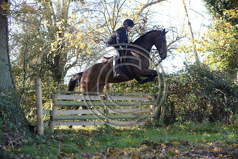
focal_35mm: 70
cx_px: 119
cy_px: 80
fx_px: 462
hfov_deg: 28.9
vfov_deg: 19.4
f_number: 3.2
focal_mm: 70
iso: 1000
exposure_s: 1/1000
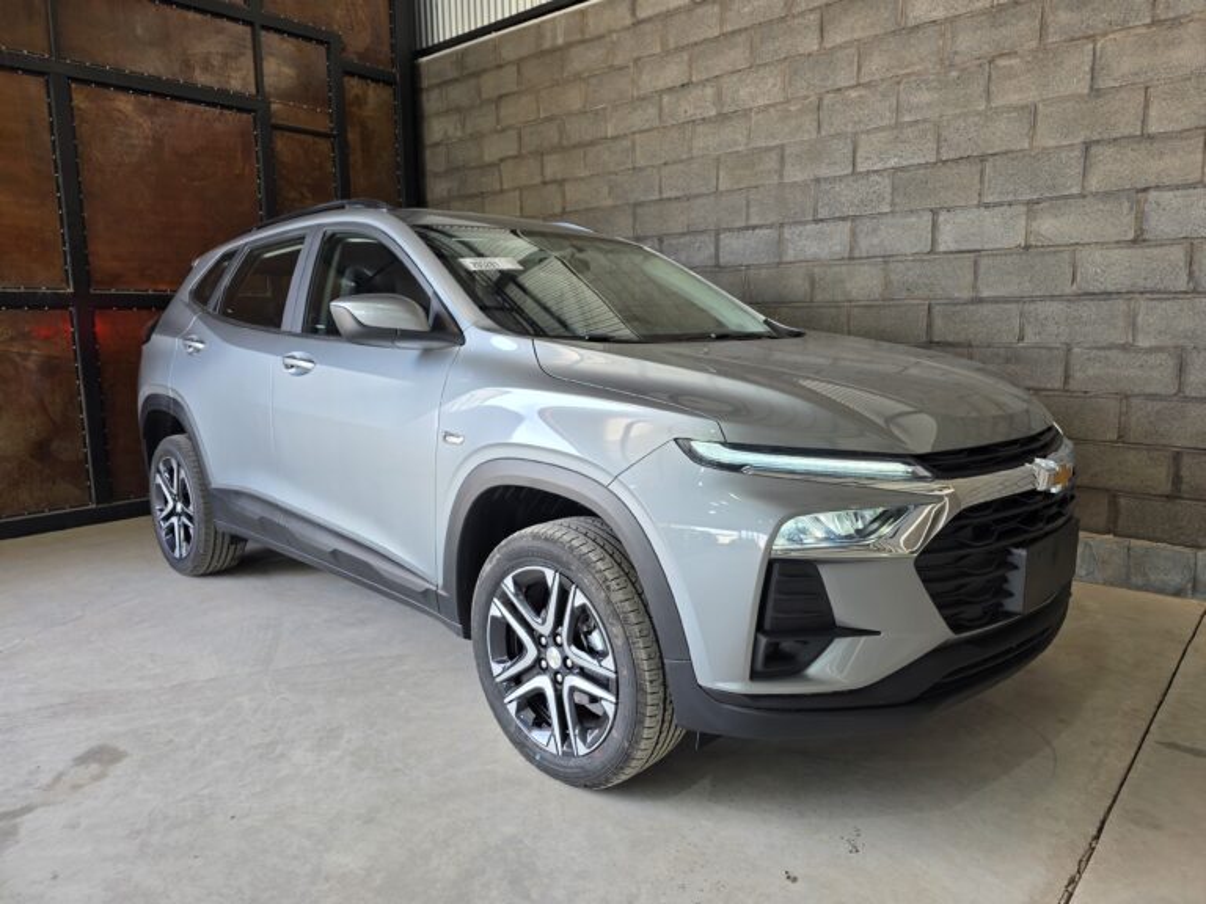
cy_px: 452
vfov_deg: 58.9
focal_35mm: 23
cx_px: 603
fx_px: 801
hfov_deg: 73.9
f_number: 1.7
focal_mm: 6.3
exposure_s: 1/50.7
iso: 32
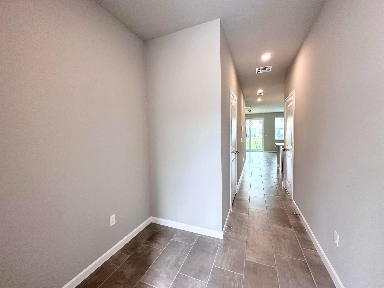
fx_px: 155
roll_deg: +1.8
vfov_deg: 85.7
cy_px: 144
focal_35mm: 14
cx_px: 192
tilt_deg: -3.6
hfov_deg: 102.1
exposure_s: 1/120
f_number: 2.2
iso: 80
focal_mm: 2.22
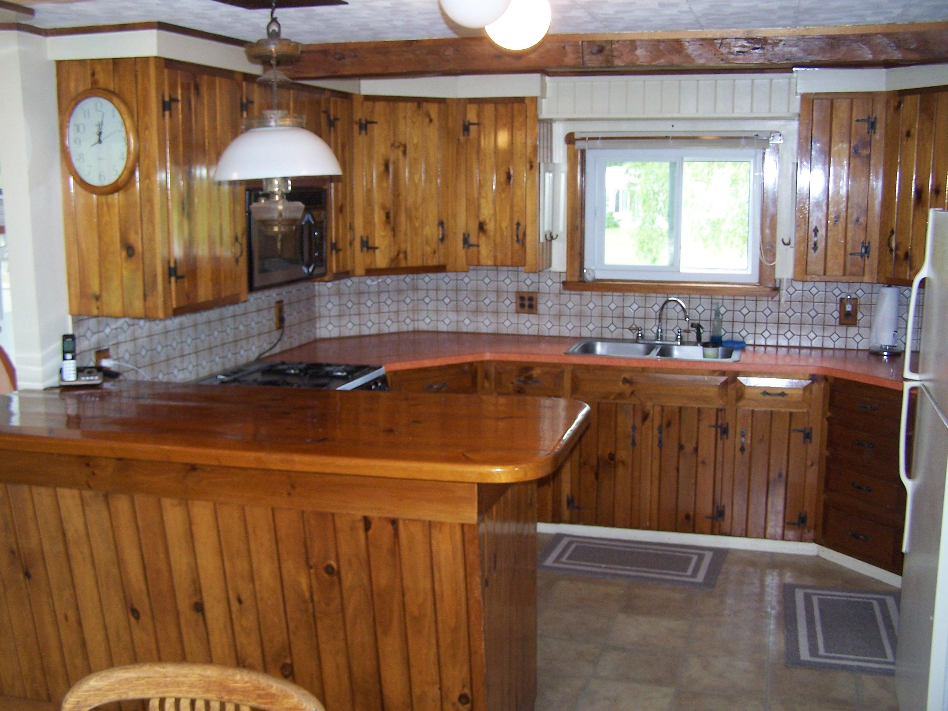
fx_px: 1041
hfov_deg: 49.0
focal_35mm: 38
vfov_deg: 37.7
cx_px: 474
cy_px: 356
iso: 140
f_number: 2.8
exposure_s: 1/60
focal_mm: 6.3
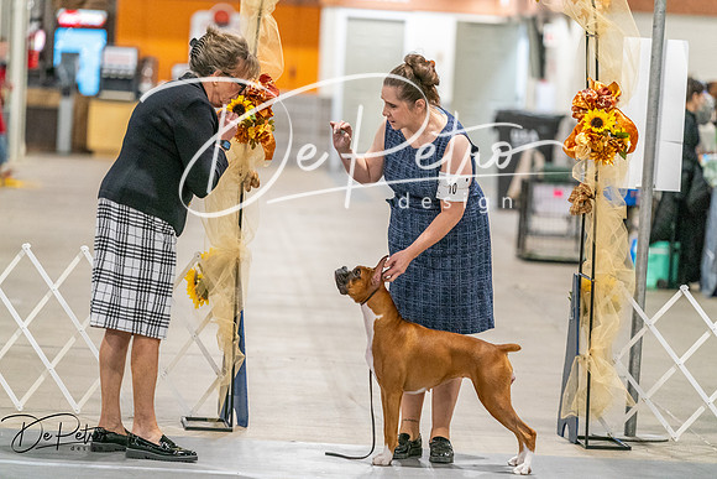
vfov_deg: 7.1
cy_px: 240
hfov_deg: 10.6
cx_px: 358
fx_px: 3865
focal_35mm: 194
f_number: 3.5
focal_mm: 194
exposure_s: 1/250
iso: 6400
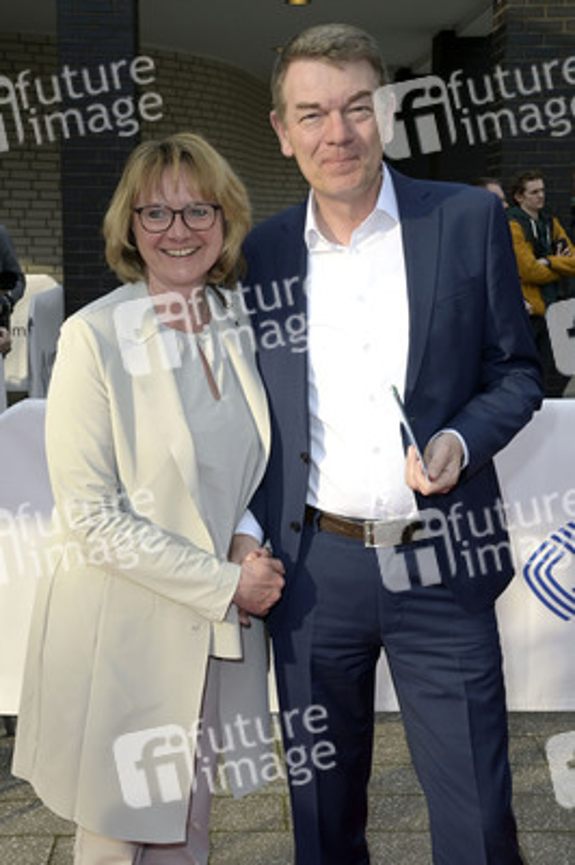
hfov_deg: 25.9
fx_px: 1248
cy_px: 432
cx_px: 288
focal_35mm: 52
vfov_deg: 38.2
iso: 500
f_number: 11
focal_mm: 52
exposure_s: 1/250
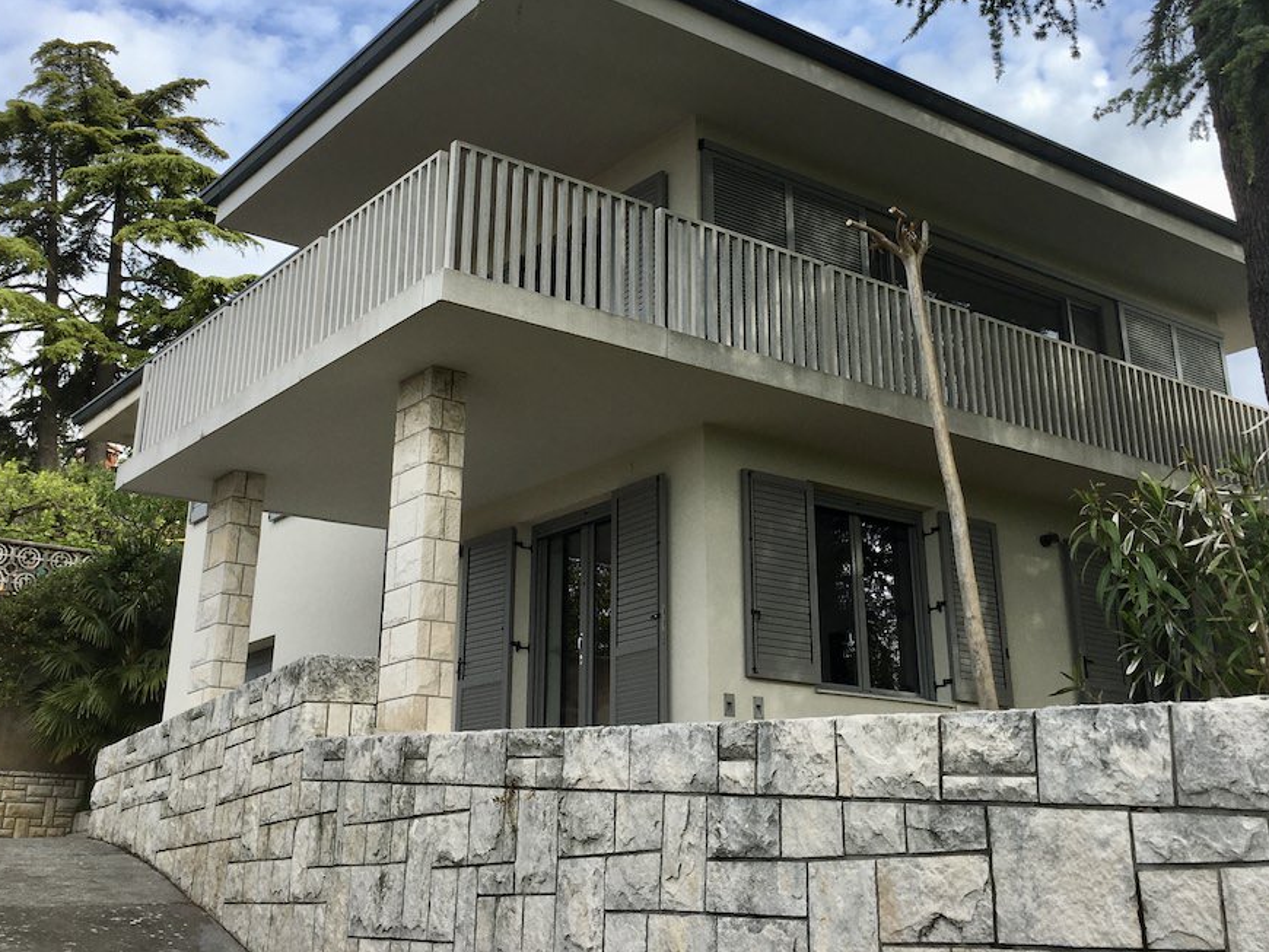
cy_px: 303
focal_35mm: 40
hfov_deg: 46.8
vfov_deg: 35.6
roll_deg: -0.1
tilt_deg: +22.6
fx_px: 1467
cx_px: 670
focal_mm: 4.15
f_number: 2.2
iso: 25
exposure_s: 1/534
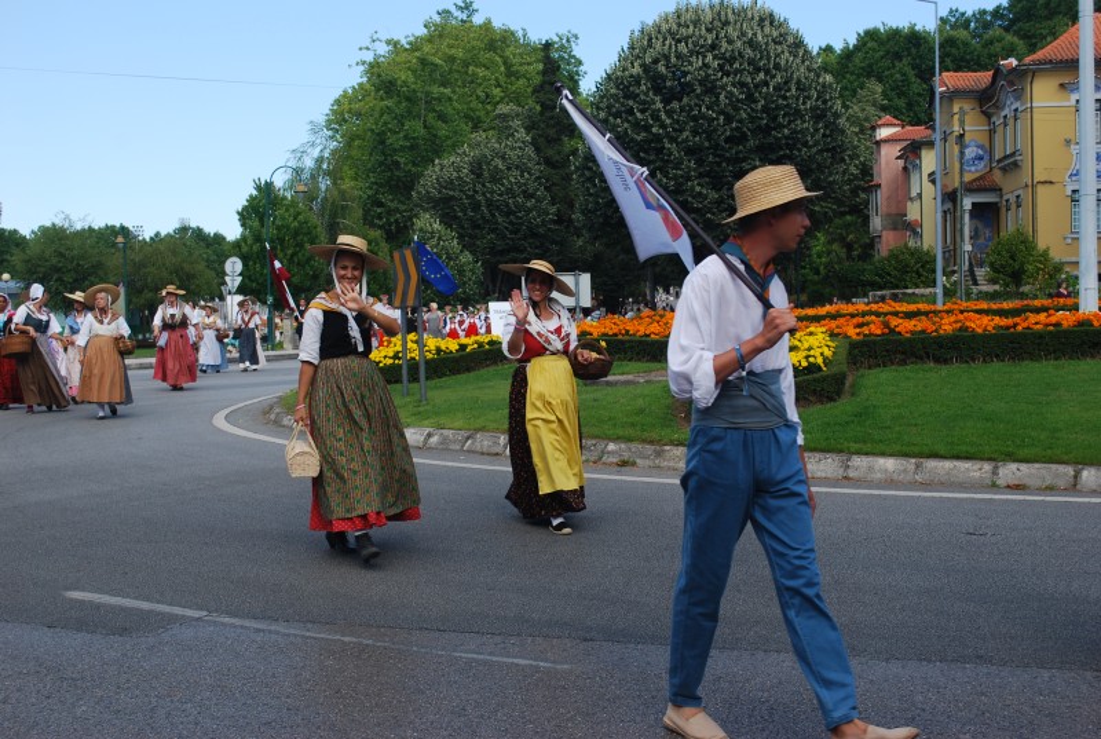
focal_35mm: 48
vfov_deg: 28.2
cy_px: 370
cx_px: 550
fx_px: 1471
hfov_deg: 41.0
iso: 100
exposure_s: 1/160
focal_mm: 32
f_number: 6.3
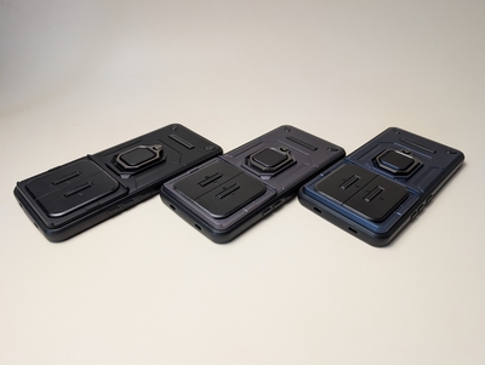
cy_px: 182
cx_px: 242
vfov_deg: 56.9
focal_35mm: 24
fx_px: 337
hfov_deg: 71.5
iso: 36
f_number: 1.68
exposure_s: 1/28.8
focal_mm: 6.9
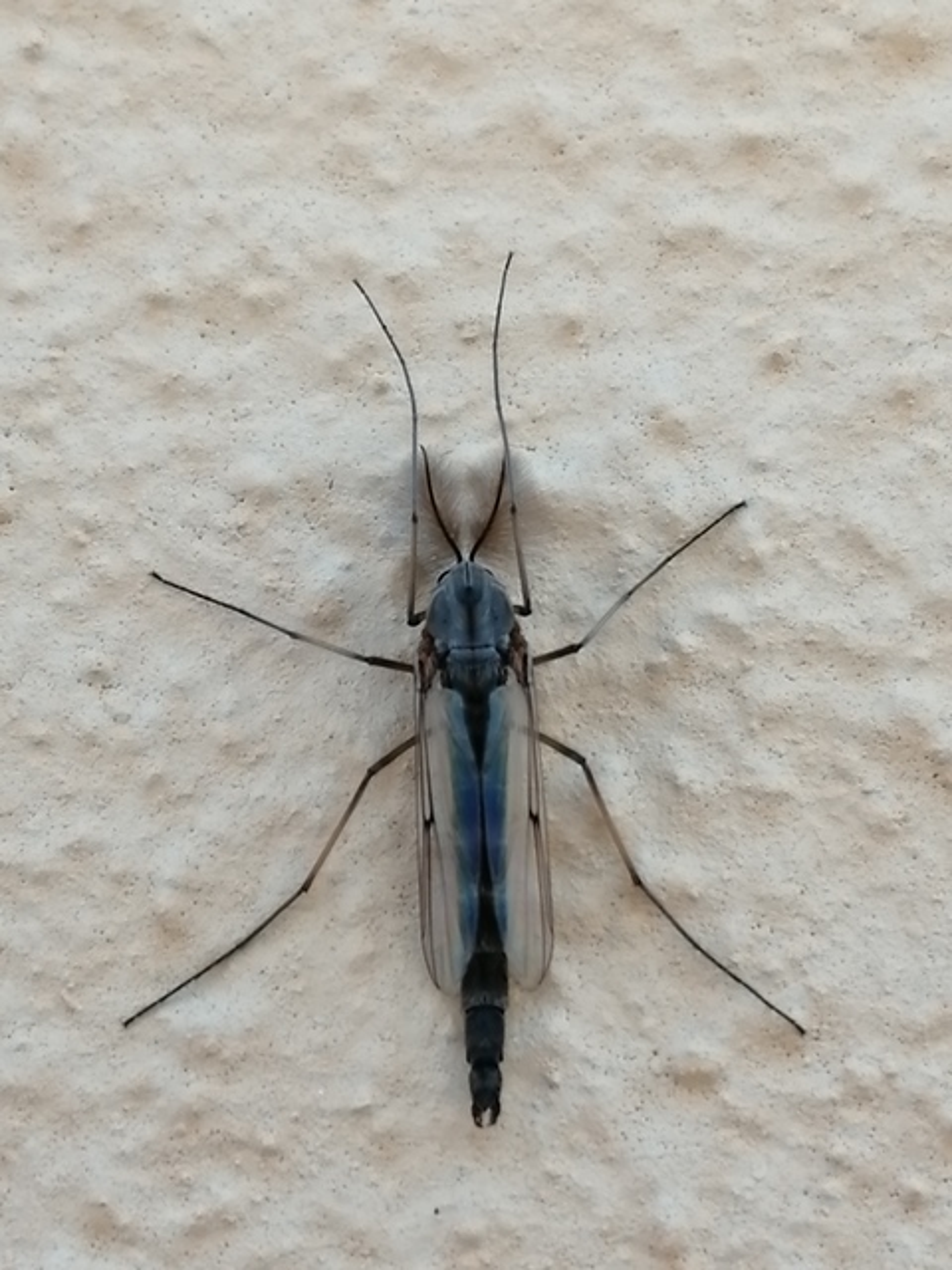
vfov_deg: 19.1
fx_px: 3777
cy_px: 635
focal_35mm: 103
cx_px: 476
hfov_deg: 14.4
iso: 50
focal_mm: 3.46
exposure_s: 1/189
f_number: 1.8
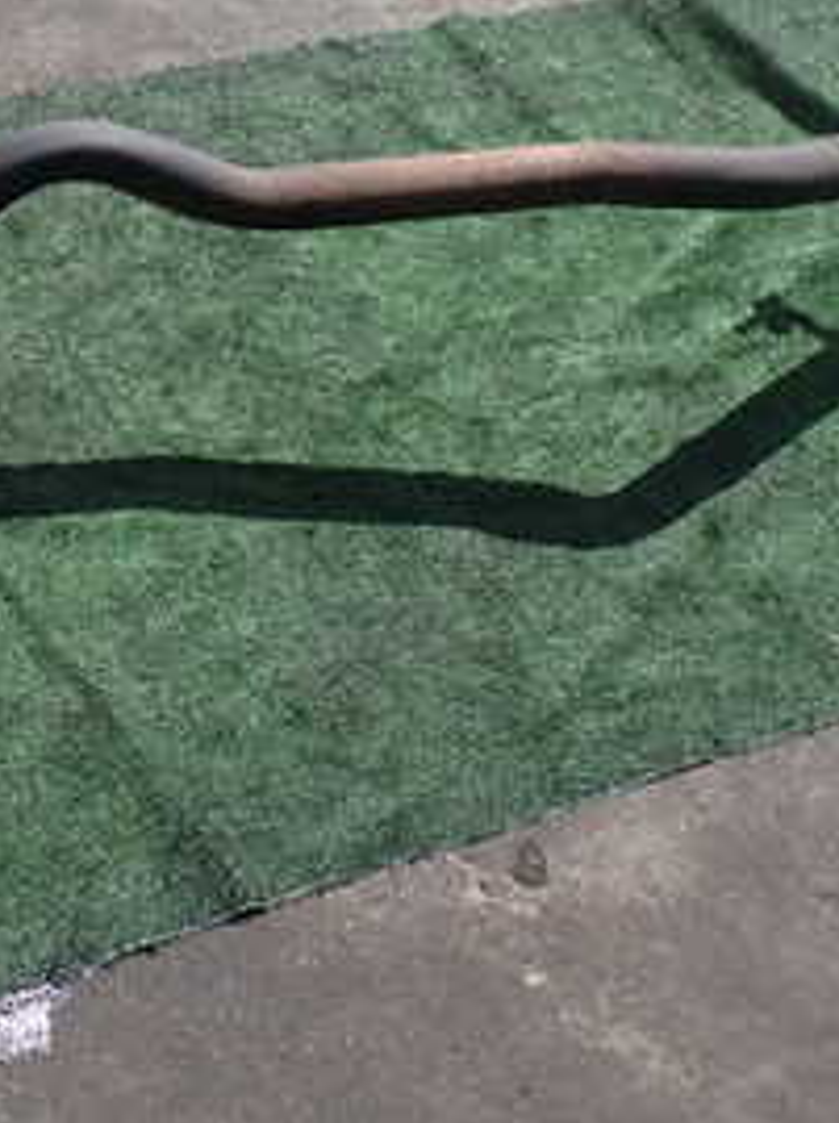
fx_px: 2170
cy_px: 434
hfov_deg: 21.0
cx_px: -38
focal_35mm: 67
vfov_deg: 28.9
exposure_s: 1/125
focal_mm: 5.4
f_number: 9
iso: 100
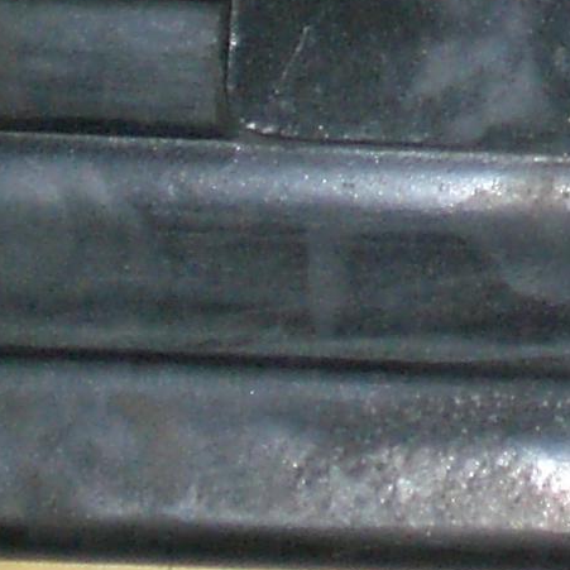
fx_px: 4266
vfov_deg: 7.2
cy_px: -767
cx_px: 987
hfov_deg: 7.4
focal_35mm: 229
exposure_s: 1/30
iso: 200
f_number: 3.1
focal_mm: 6.3
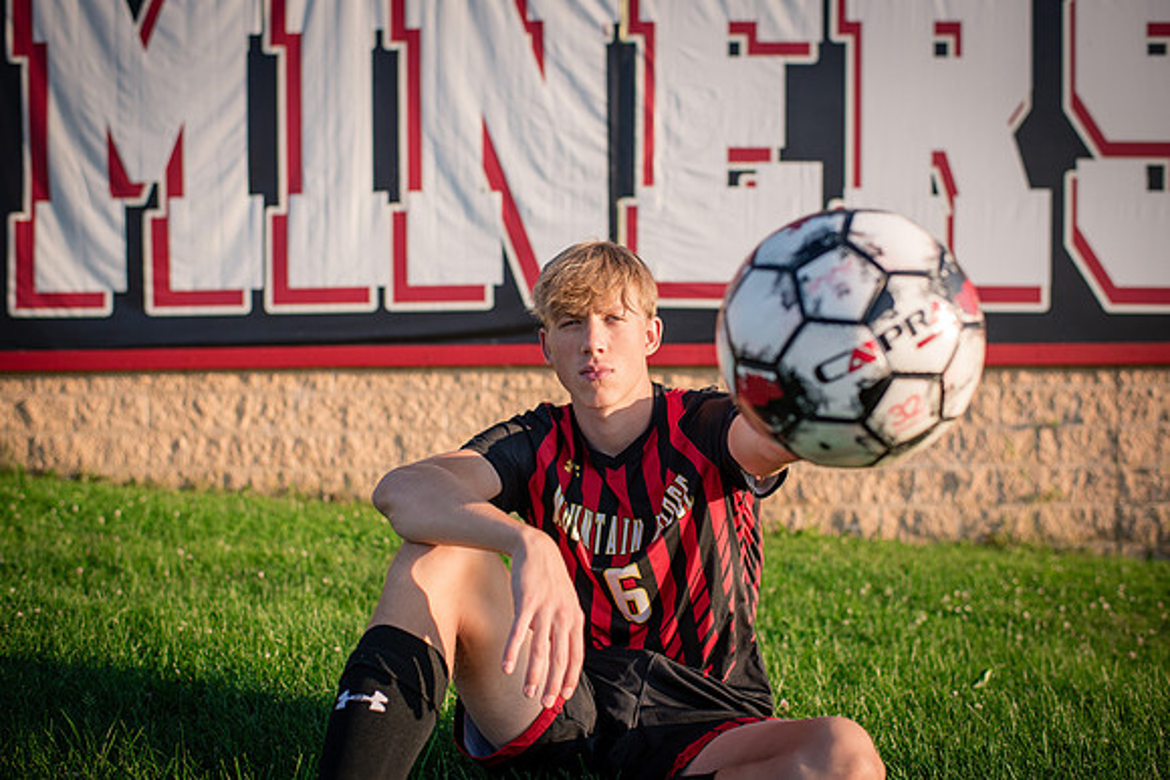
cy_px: 390
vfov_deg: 37.9
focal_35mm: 35
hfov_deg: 54.4
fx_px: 1138
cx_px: 585
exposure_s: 1/2500
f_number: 2.8
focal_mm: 35
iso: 320
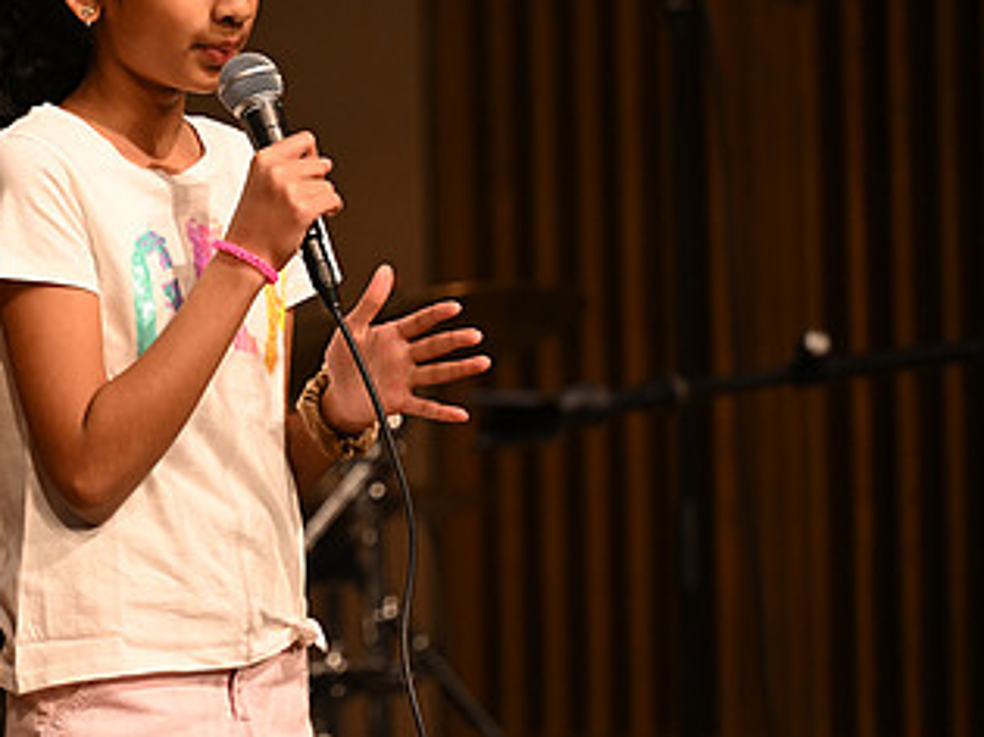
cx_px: 153
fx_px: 7303
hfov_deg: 7.7
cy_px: 201
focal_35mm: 257
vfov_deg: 5.8
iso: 1250
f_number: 2.8
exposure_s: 1/400
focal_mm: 145
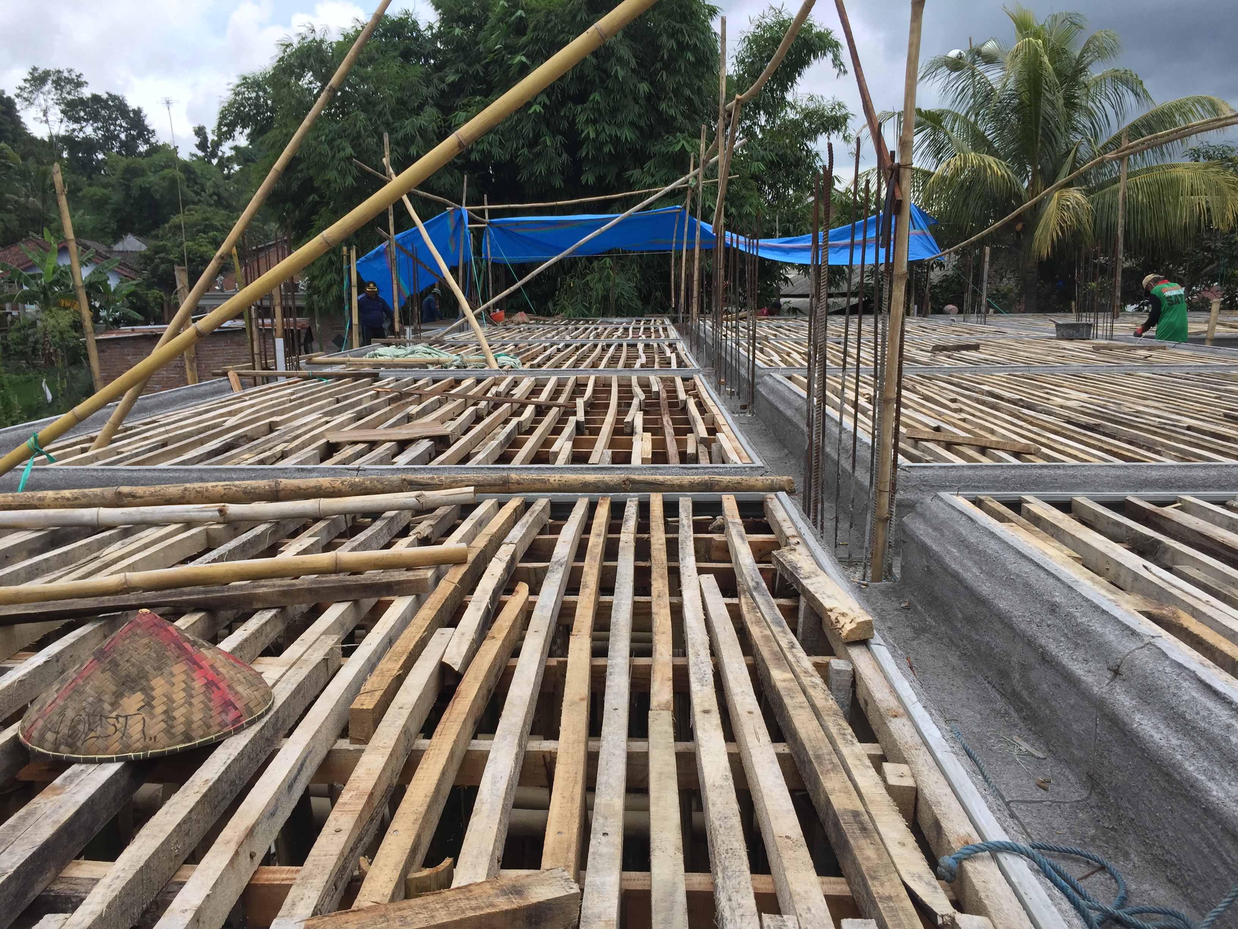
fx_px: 1037
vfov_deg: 48.2
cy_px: 464
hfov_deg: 61.7
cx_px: 619
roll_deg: -2.1
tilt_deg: -9.1
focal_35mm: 29
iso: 32
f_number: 2.2
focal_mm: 4.15
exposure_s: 1/520
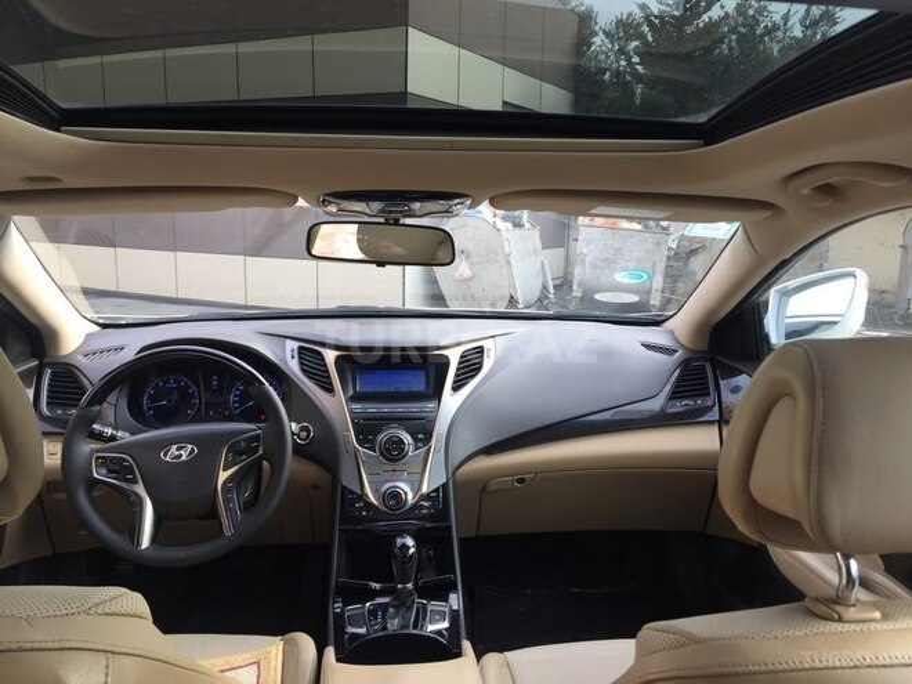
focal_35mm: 29
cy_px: 342
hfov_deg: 61.7
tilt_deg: -10.4
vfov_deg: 48.2
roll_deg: -1.0
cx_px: 456
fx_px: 764
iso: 32
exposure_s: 1/100
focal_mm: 4.15
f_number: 2.2
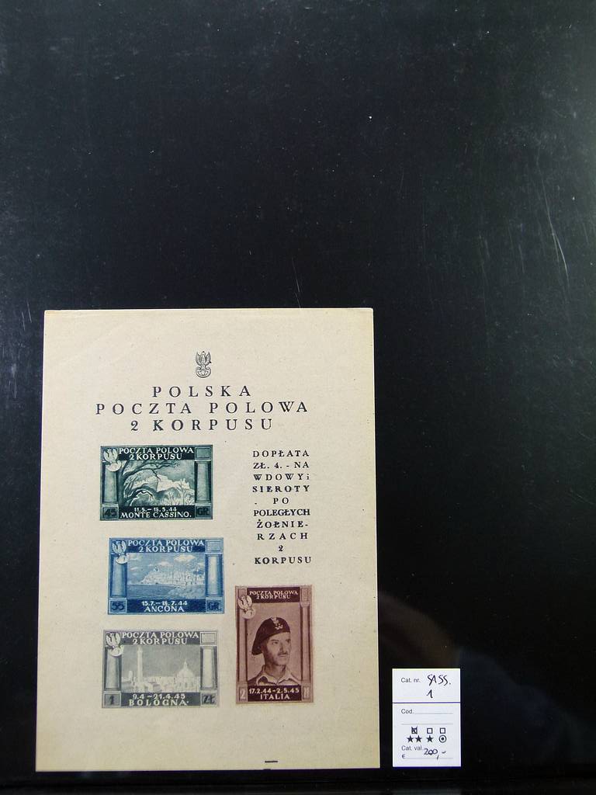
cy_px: 398
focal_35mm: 41
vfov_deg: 45.8
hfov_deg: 35.1
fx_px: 941
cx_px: 298
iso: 125
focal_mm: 7.4
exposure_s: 1/60
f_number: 3.2
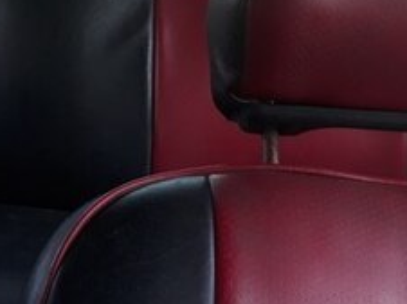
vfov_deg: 17.8
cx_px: -4
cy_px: -55
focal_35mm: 79
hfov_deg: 23.6
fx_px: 928
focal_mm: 3.6
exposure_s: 1/100
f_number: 1.9
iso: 64
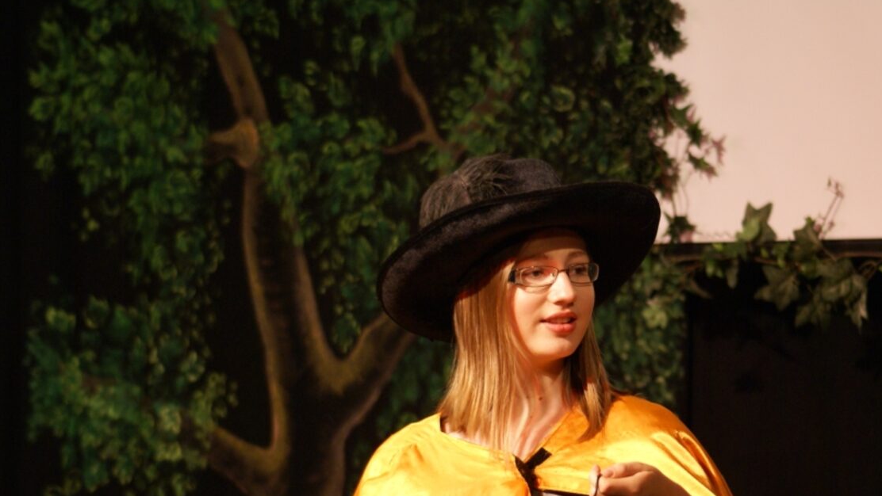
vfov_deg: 6.1
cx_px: 541
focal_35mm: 198
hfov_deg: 10.9
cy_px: 301
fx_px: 4632
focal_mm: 100
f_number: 4.5
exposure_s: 1/25
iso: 400
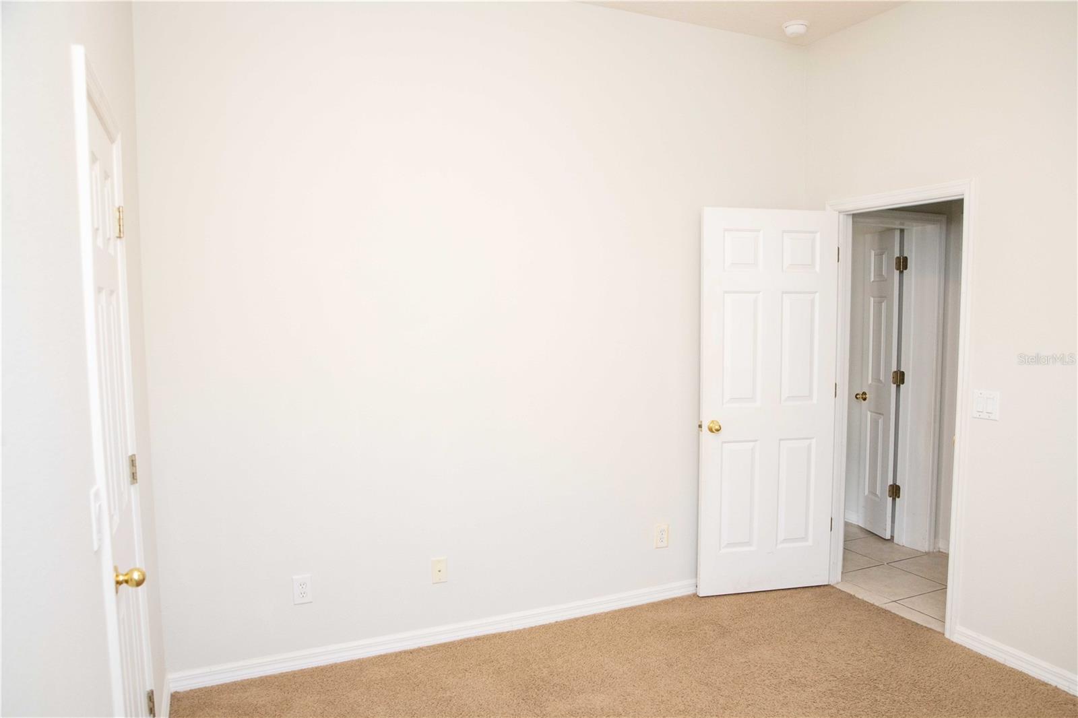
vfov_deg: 53.1
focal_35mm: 24
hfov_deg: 73.8
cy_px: 359
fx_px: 718
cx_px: 539
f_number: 5.6
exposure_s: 1/200
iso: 1000
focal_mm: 24
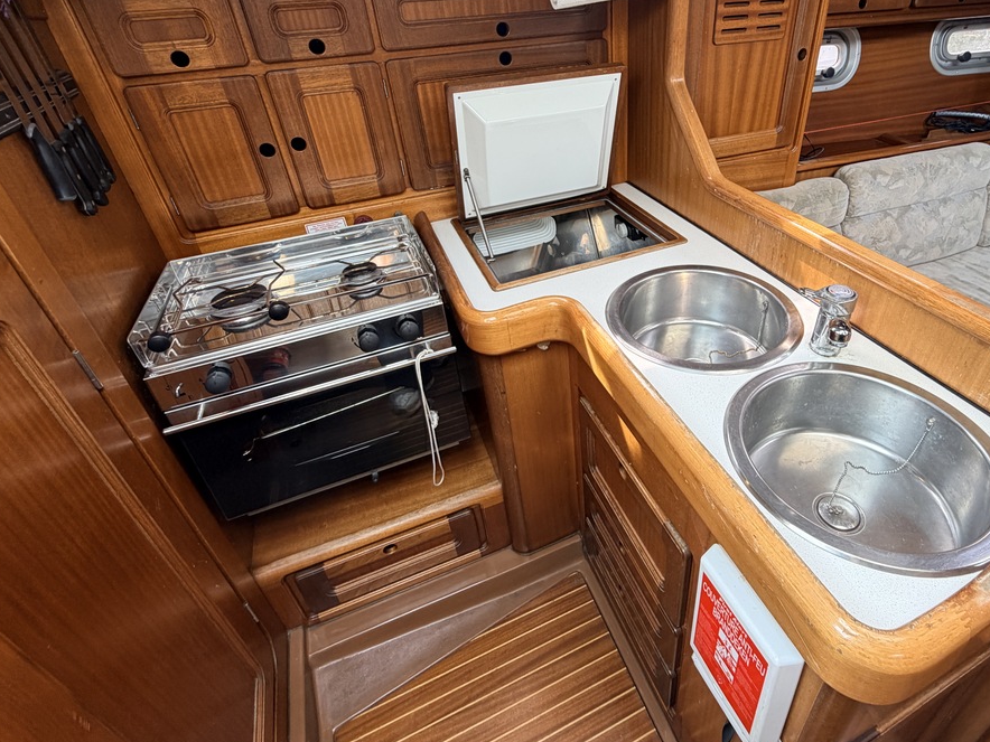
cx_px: 583
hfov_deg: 83.8
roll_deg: +2.5
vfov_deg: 68.0
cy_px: 295
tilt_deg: -28.2
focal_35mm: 19
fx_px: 543
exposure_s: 1/121
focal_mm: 2.22
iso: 125
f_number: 2.2
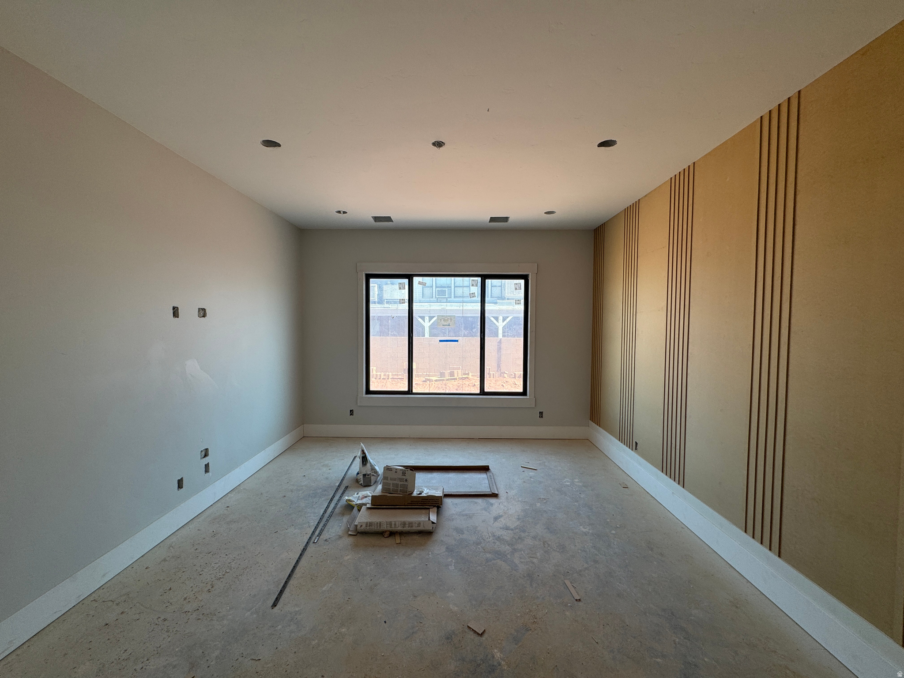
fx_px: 366
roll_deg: -0.8
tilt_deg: -1.7
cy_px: 339
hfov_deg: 102.1
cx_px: 452
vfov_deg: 85.7
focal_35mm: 14
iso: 40
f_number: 2.2
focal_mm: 2.22
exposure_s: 1/100
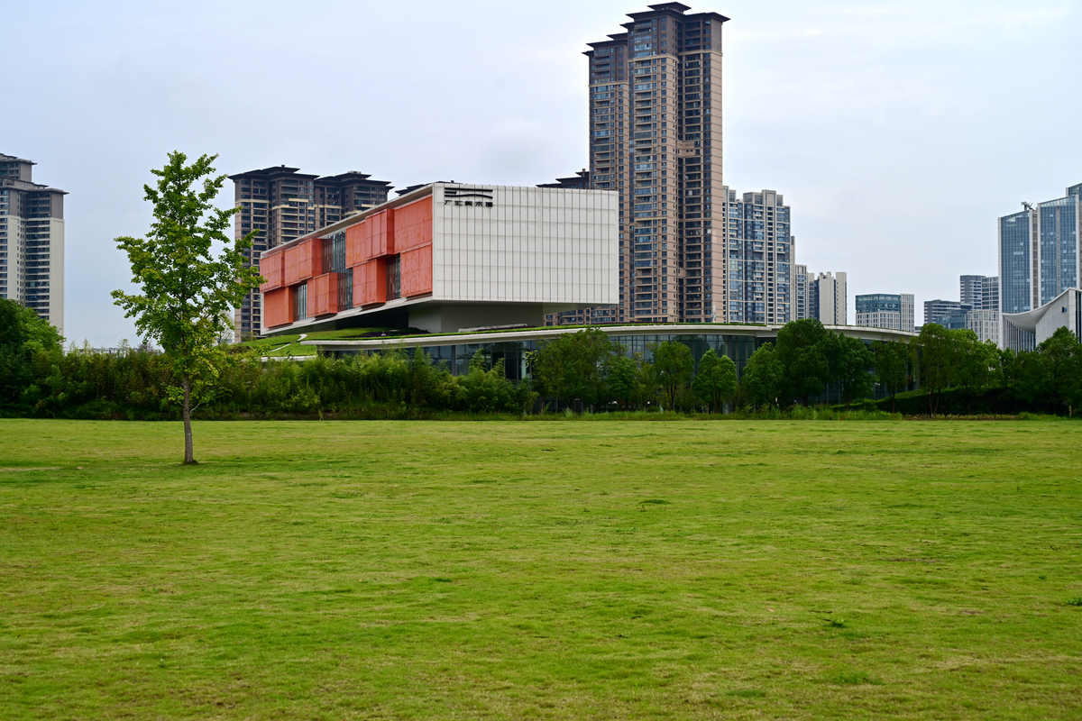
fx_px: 1653
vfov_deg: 24.6
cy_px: 360
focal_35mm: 55
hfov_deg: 36.2
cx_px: 541
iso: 125
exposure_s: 1/400
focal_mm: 55
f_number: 8
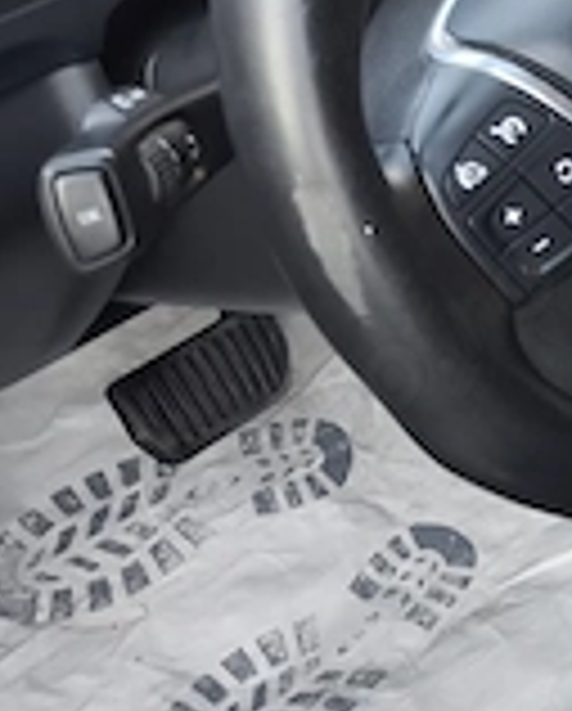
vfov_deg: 20.8
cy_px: -171
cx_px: 1207
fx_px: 1794
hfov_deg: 14.4
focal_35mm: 85
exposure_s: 1/85.1
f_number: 1.6
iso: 250
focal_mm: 6.57
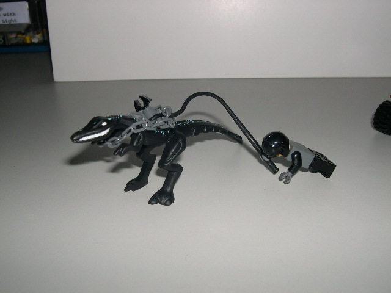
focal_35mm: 38
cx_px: 196
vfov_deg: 37.7
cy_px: 146
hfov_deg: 49.0
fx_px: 429
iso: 100
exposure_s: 1/60
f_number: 7.6
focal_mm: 8
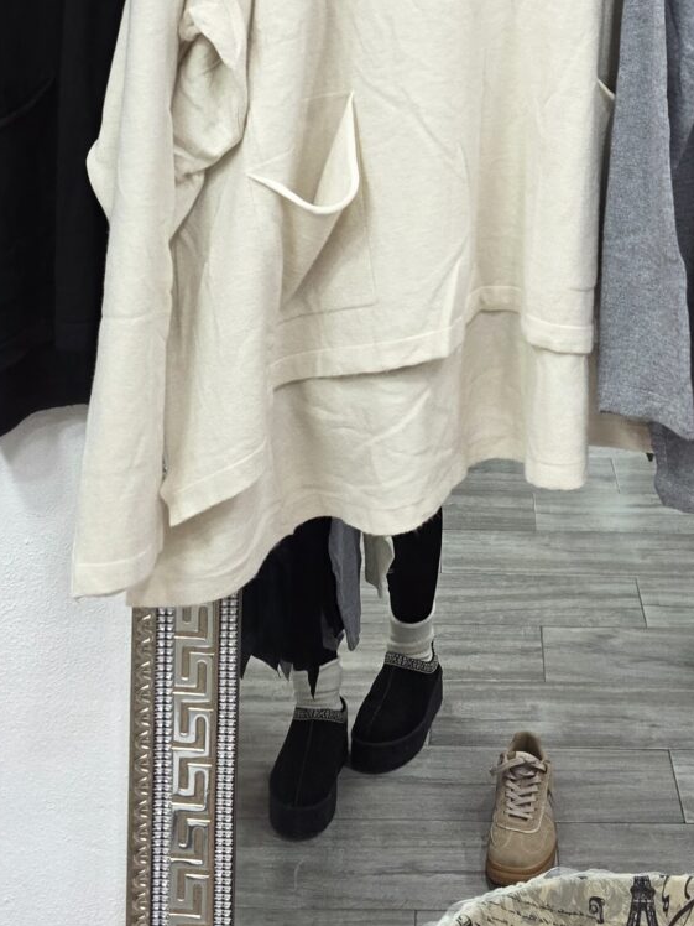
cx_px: 481
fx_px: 1577
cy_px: -120
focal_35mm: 59
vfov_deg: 29.2
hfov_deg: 24.7
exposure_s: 1/100
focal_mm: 6.3
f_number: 1.7
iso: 125
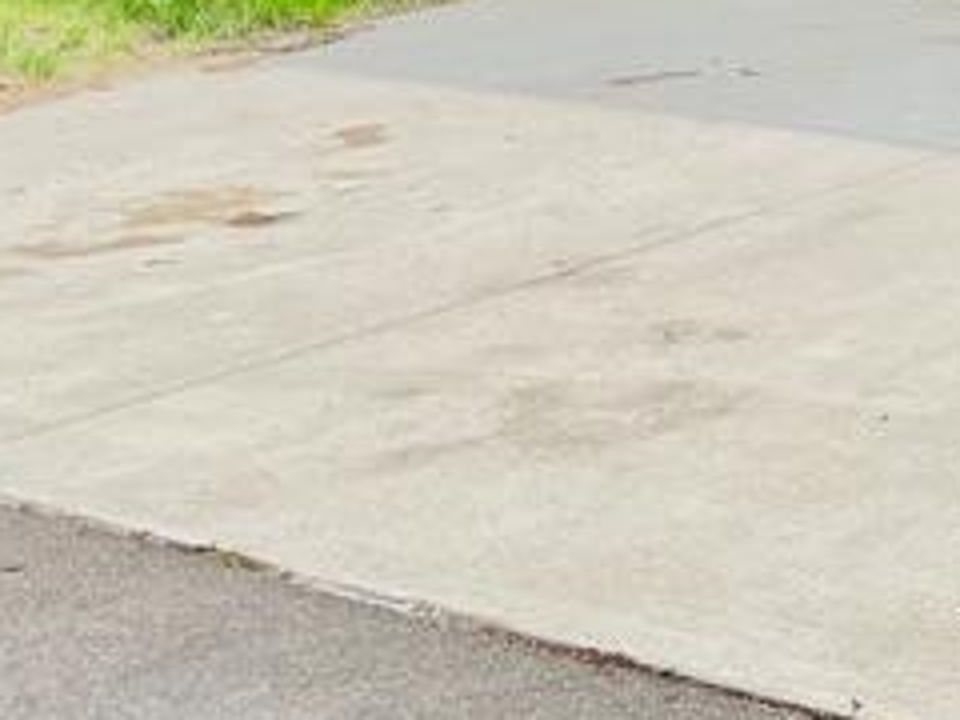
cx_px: 1624
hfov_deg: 15.6
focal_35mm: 111
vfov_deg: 12.4
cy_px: -520
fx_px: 3078
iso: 32
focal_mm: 4.2
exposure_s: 1/1618
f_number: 1.6
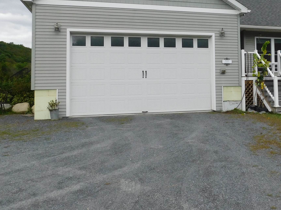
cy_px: 68
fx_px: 349
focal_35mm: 43
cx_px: 219
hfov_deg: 42.2
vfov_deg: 33.3
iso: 125
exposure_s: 1/1000
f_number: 3
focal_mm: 4.1
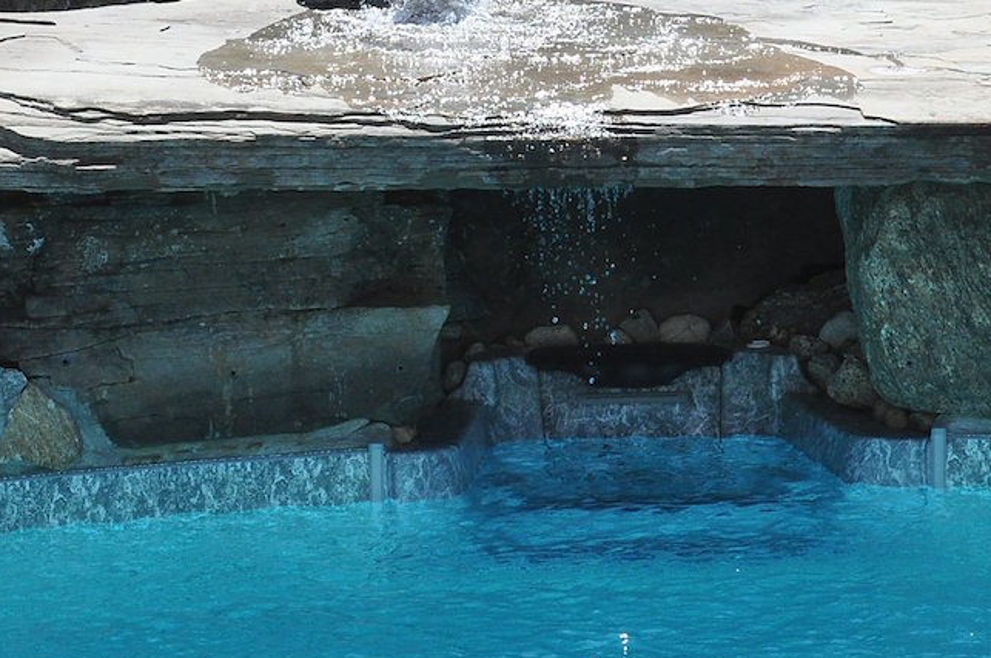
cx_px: 492
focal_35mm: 170
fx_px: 4674
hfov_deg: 12.1
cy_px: 240
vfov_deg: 8.1
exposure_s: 1/640
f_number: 13
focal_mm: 50
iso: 800
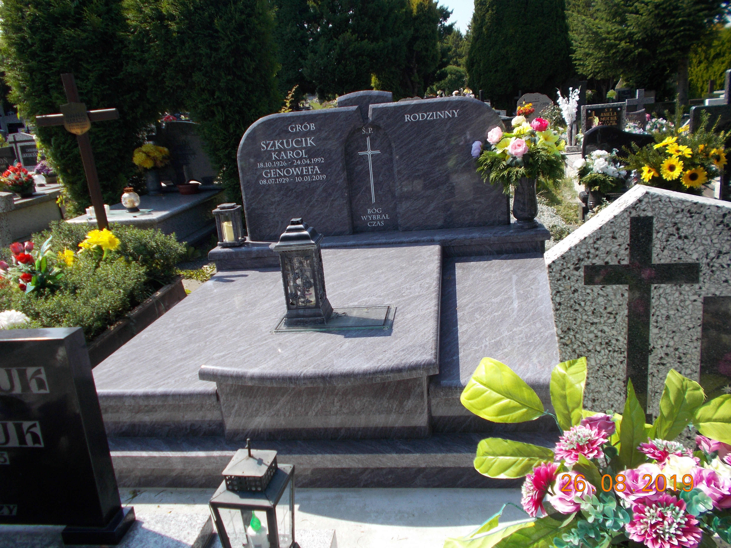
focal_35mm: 30
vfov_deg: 46.8
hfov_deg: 60.0
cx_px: 366
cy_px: 274
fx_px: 634
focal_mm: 5.3
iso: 80
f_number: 8.6
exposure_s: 1/100
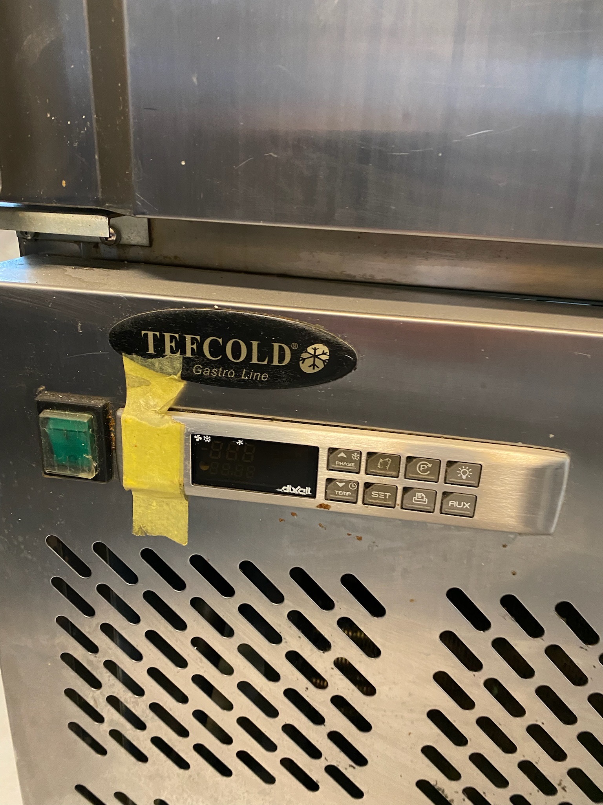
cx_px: 302
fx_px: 604
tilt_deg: -21.1
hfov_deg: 53.1
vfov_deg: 67.3
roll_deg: -2.7
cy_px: 402
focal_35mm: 26
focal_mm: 4.25
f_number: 1.8
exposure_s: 1/33
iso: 500
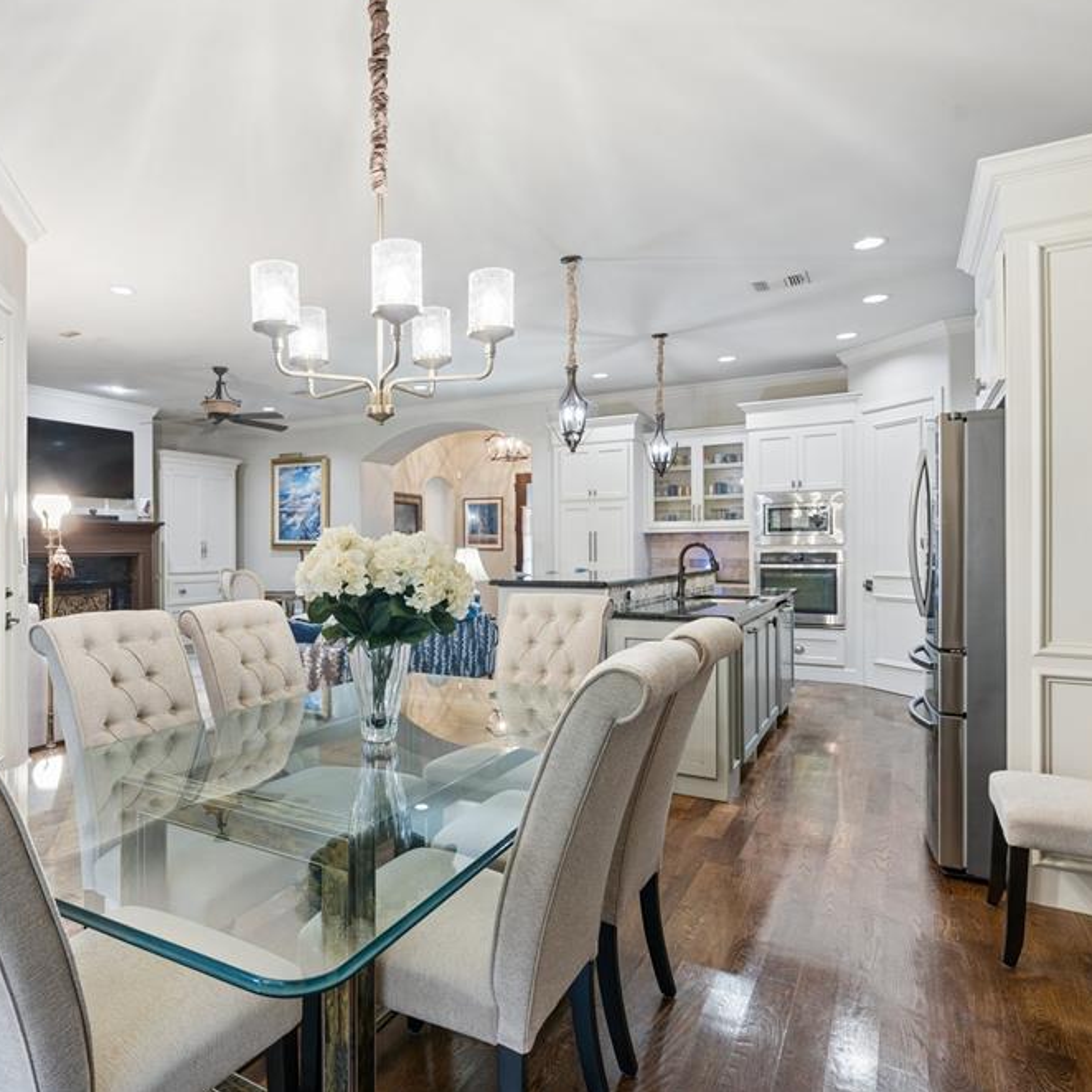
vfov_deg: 72.1
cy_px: 539
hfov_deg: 70.8
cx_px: 400
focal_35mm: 21
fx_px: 749
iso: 200
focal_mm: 16
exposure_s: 1/2.5
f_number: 8
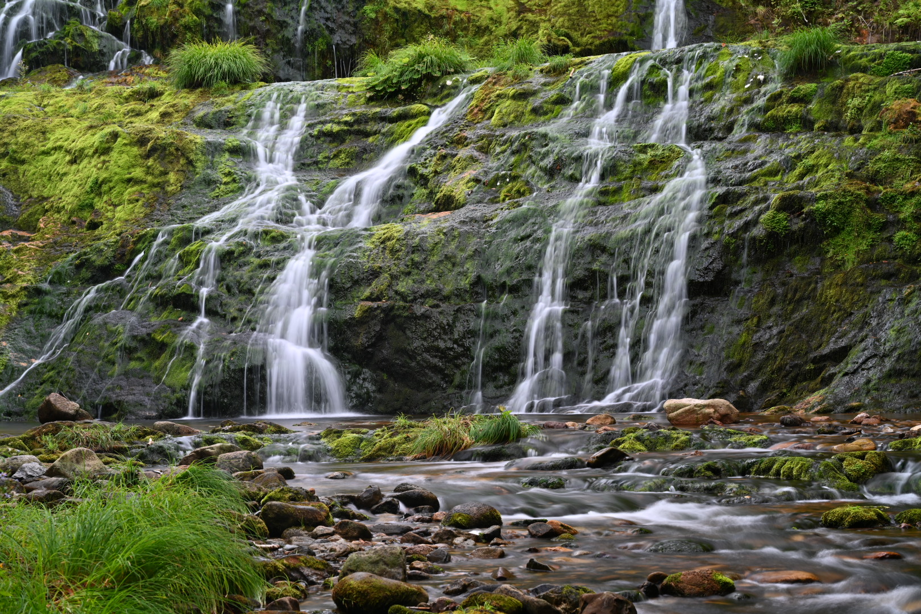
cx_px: 460
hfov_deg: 28.5
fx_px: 1816
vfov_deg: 19.2
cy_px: 307
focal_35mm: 71
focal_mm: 71
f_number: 8
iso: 100
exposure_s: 2
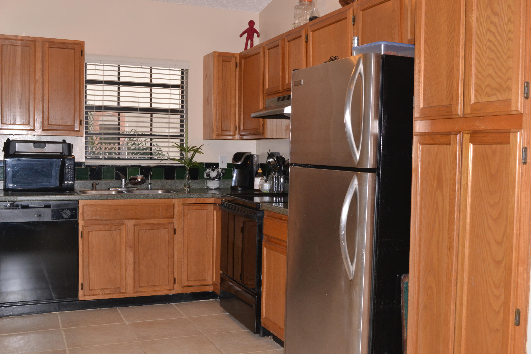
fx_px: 575
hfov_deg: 49.6
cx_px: 266
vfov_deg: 34.2
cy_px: 177
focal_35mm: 39
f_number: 8
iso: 800
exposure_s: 1/60
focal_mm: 26
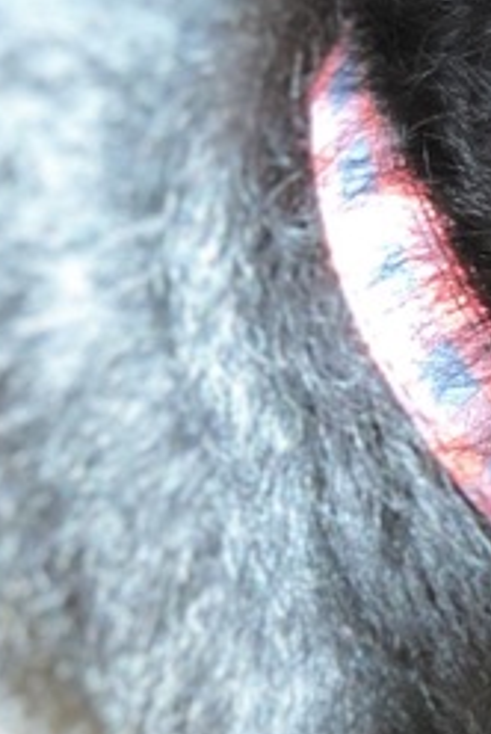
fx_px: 4549
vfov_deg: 9.2
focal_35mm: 223
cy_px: 450
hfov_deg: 6.1
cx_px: 760
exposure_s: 1/60
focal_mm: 6
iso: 32
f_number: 2.4
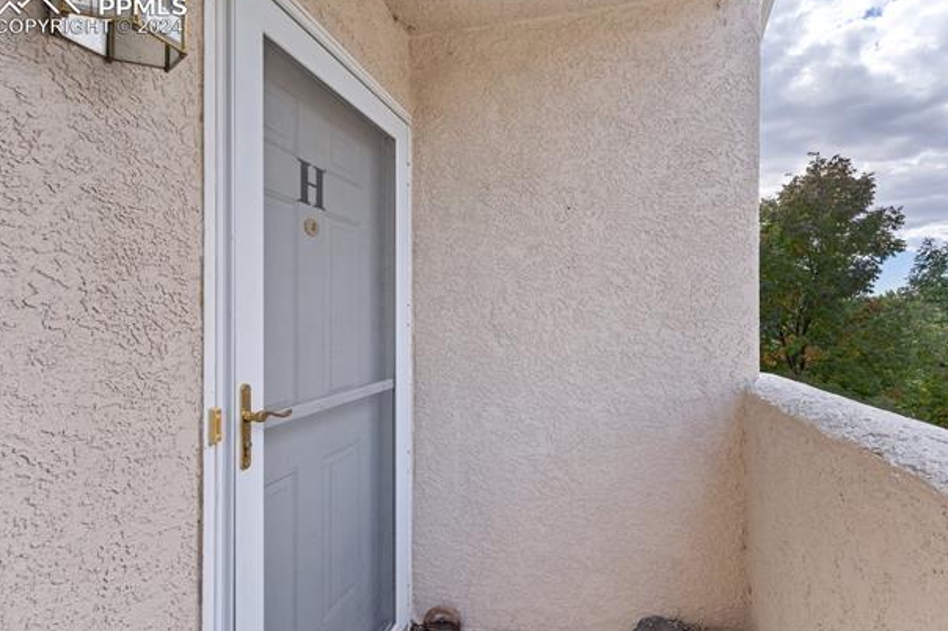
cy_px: 314
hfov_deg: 90.0
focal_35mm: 18
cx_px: 493
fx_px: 474
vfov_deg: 67.3
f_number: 11
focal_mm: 17
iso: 100
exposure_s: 1/2.5
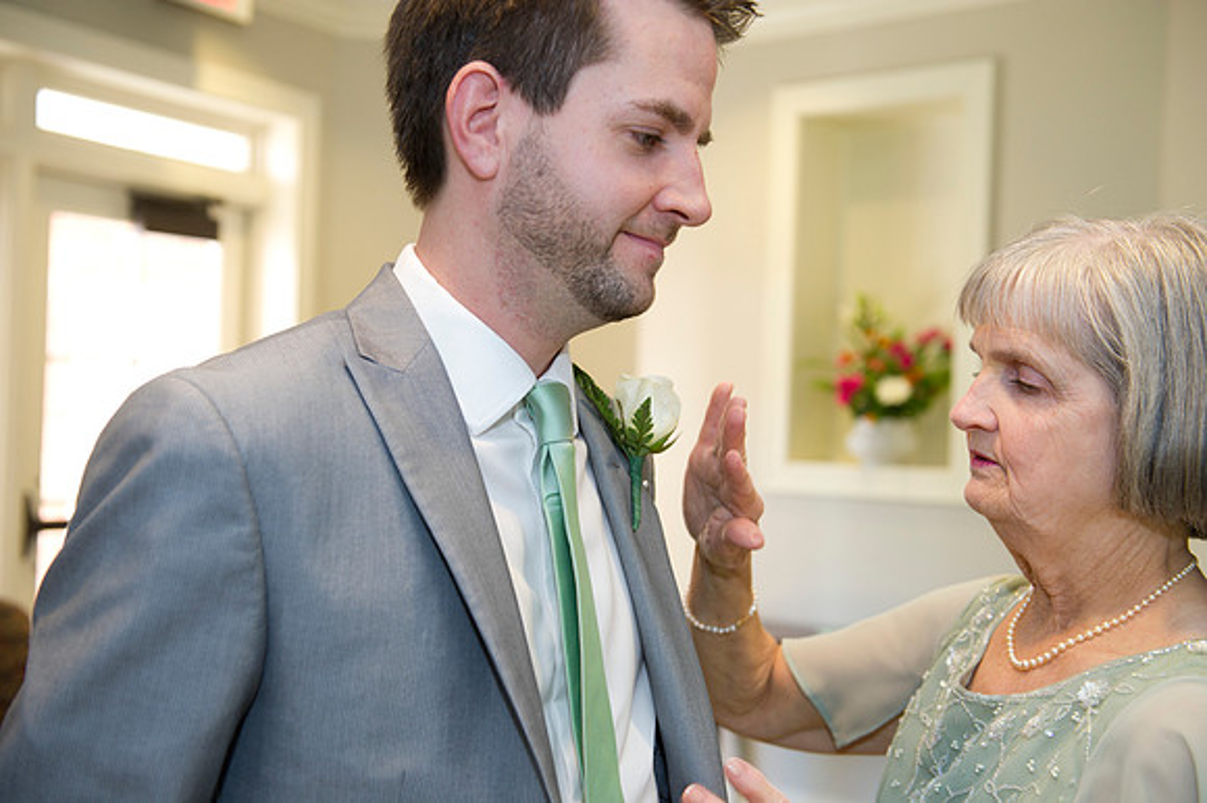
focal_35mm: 44
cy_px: 402
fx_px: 1474
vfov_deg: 30.5
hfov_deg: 44.5
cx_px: 604
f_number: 4
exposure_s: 1/100
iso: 800
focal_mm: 44
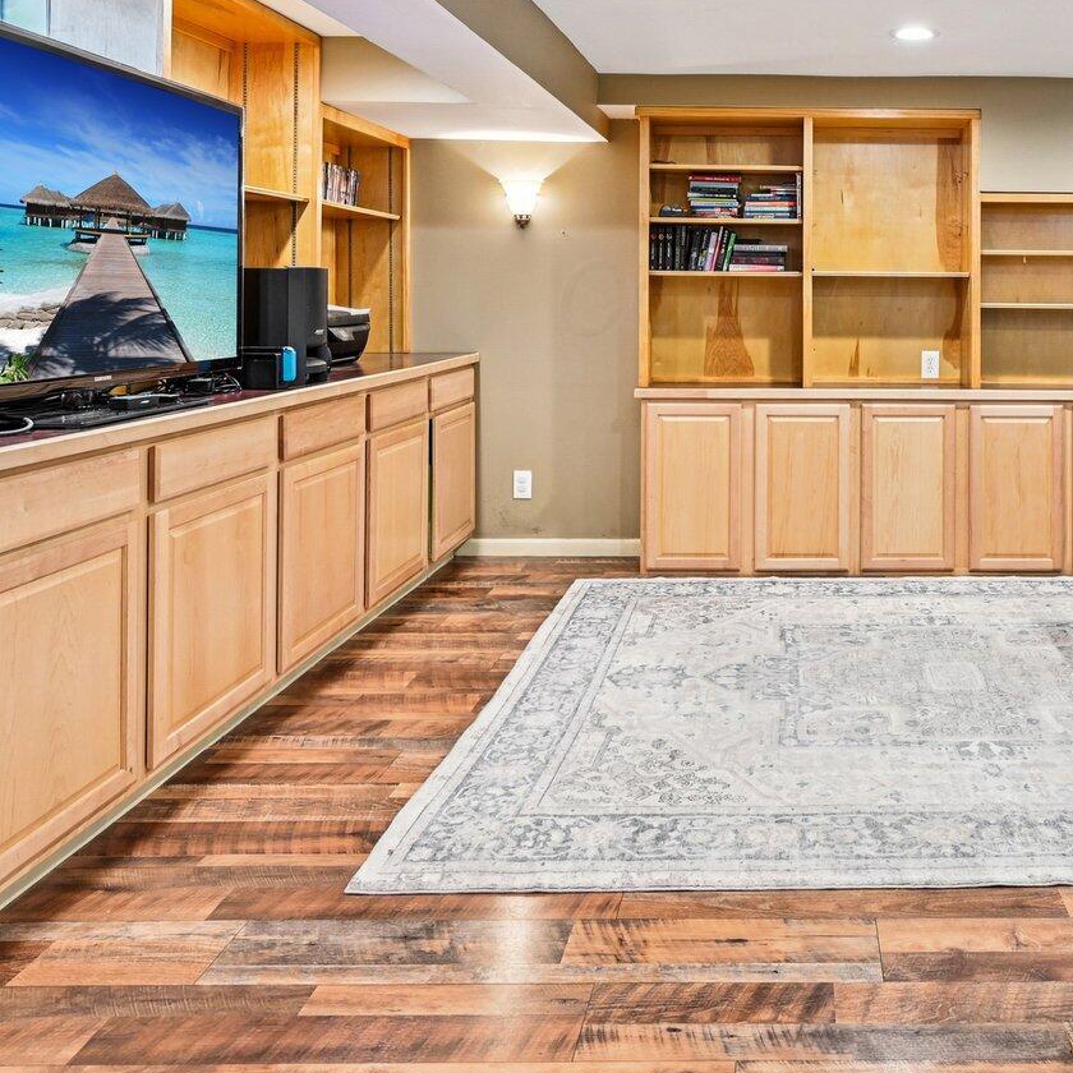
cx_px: 818
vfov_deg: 53.6
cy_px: 296
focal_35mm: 29
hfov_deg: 52.9
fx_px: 1017
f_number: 4
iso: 400
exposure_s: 1/8
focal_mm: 14
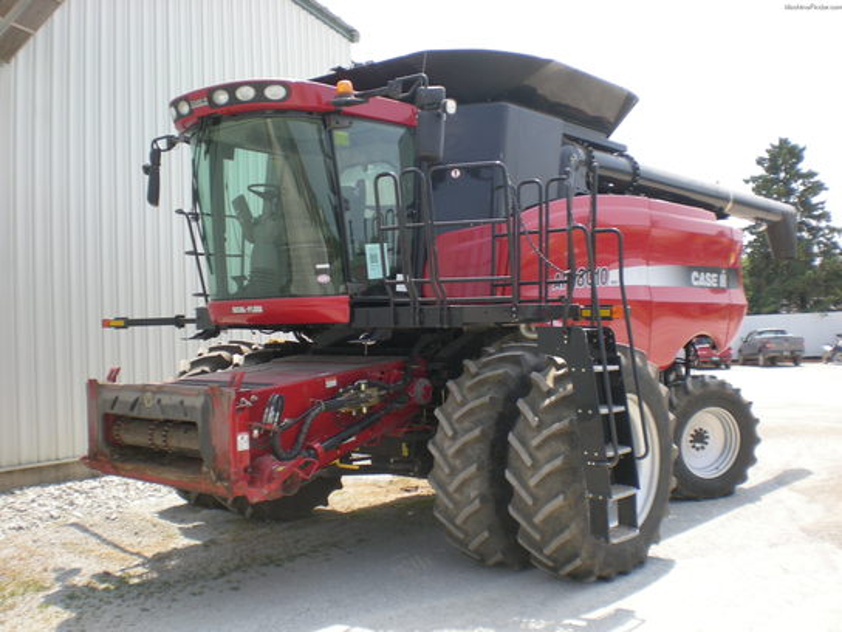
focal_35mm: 38
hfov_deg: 49.0
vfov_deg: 37.7
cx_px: 421
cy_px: 316
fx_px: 924
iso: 50
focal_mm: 6.3
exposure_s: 1/172
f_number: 4.6
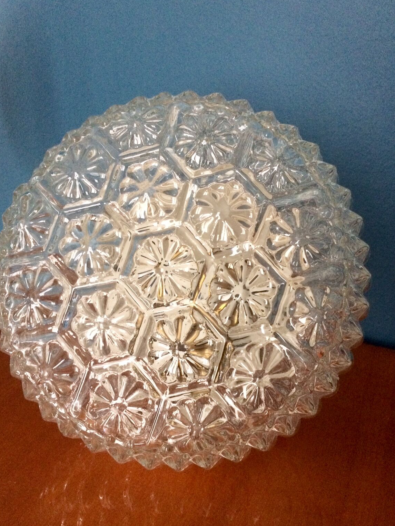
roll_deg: +2.8
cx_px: 186
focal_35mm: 31
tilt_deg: -26.3
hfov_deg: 45.4
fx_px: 472
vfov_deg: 58.4
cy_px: 267
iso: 320
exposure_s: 1/25
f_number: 2.2
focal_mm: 4.15
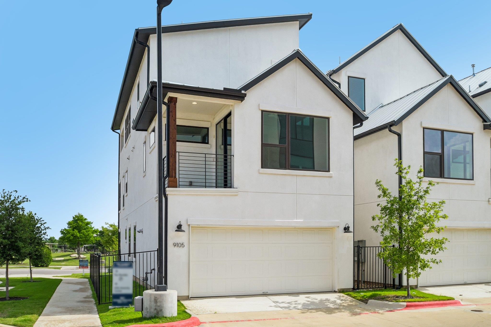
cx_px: 246
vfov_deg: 42.3
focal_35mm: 31
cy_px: 164
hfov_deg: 60.3
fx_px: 423
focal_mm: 21
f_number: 8
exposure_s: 1/1000
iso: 400
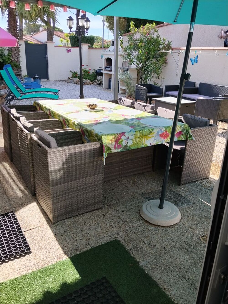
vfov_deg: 61.7
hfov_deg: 48.2
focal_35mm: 29
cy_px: 152
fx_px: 255
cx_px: 114
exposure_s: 1/423
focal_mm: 4.22
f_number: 1.8
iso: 50
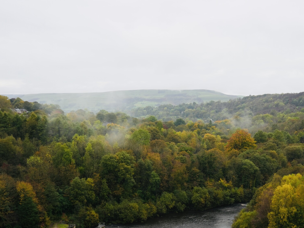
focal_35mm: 46
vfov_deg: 31.2
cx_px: 184
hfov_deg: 41.0
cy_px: 157
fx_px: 404
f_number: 4
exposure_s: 1/160
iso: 320
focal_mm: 28
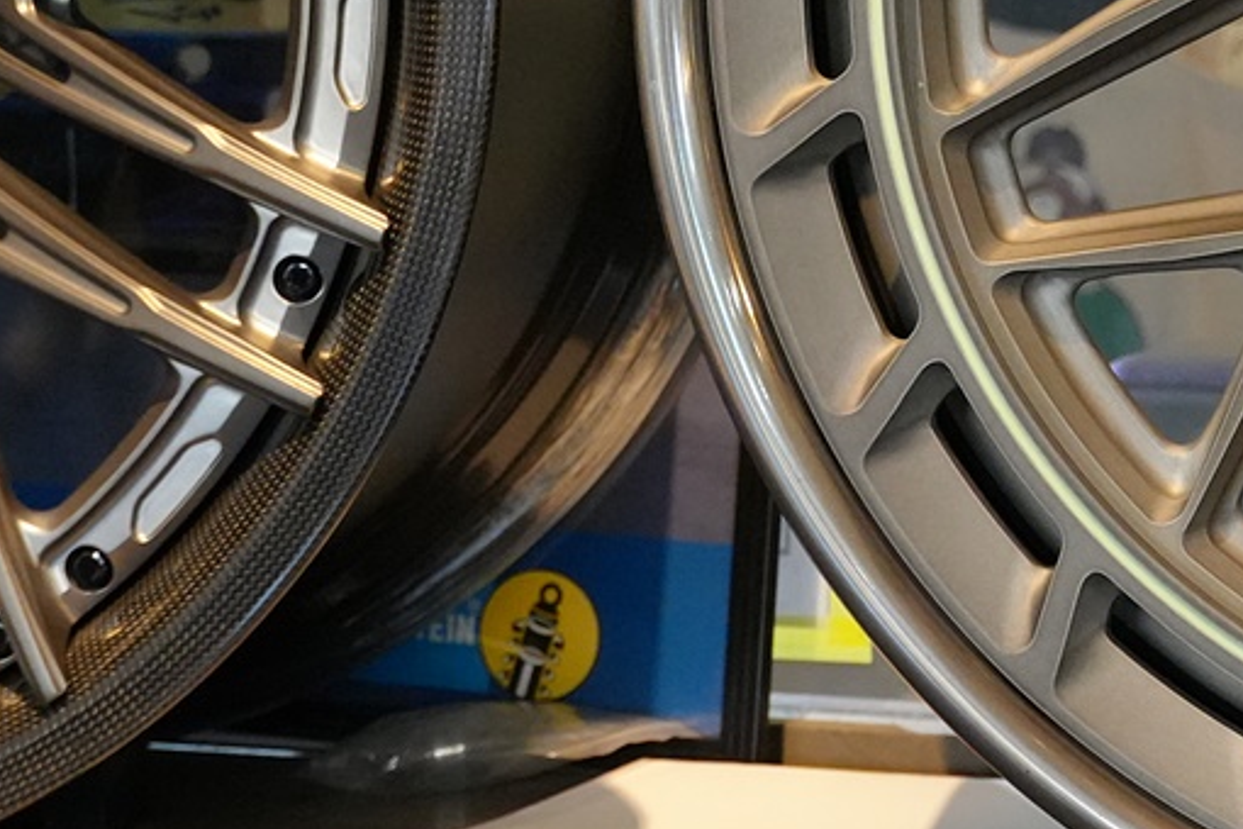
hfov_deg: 8.2
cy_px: -46
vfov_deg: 5.5
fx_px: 8528
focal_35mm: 247
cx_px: 1689
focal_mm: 56
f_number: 5
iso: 3200
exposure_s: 1/100
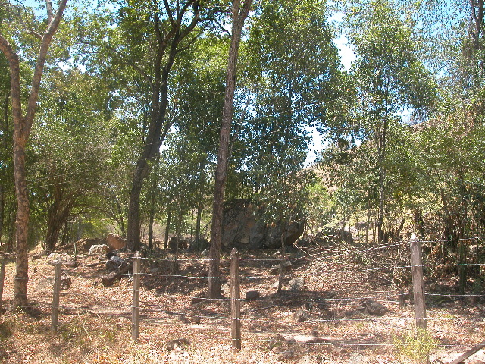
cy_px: 182
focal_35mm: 38
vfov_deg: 37.7
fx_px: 532
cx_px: 242
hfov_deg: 49.0
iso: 100
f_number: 4.4
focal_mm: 9.7
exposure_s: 1/177
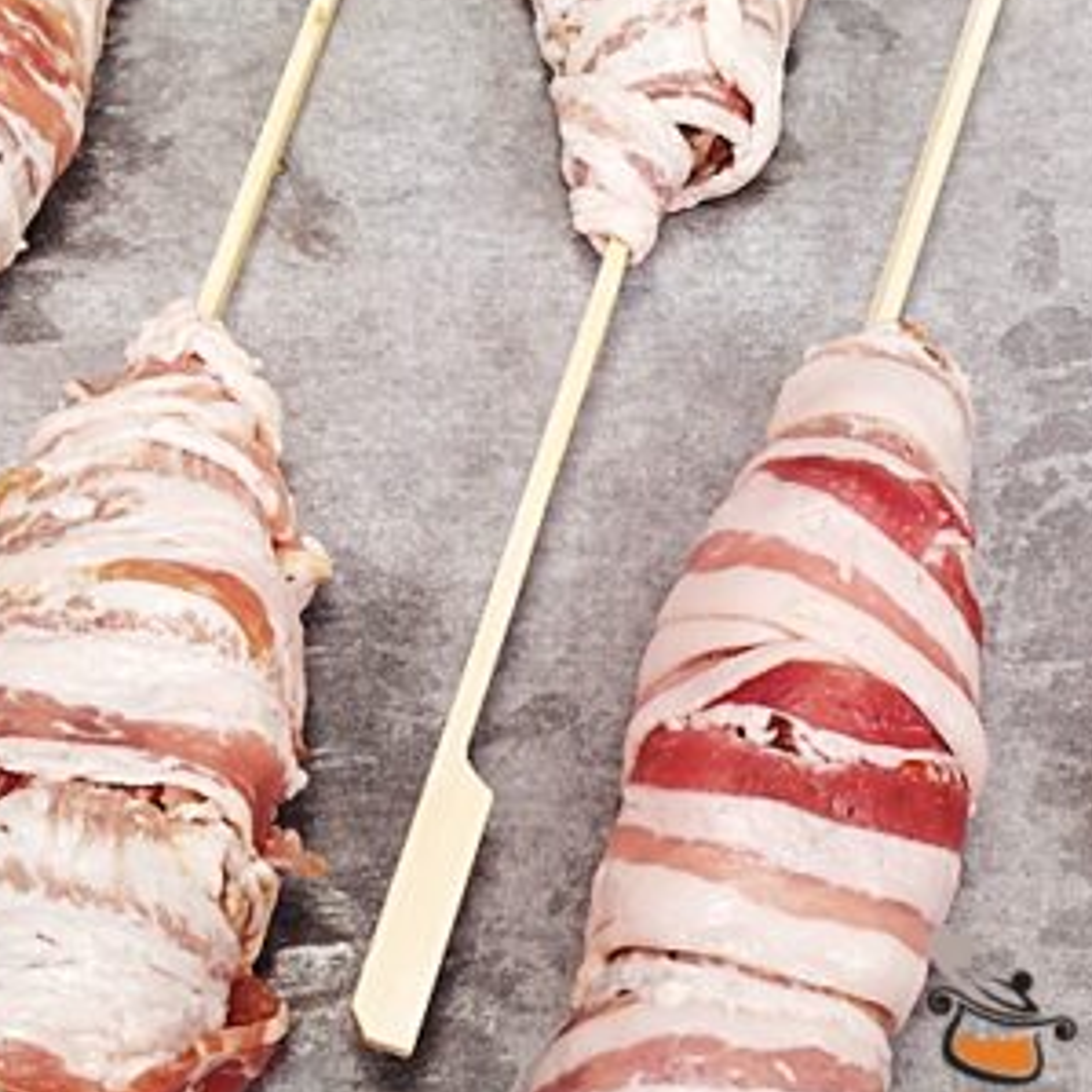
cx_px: 760
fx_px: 3176
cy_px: 491
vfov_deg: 19.5
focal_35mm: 89
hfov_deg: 19.4
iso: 347
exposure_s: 1/50
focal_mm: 5.25
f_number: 1.75
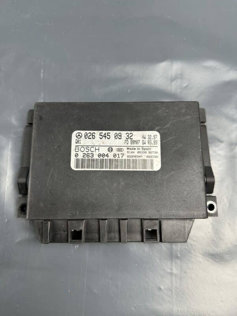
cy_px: 158
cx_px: 118
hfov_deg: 56.8
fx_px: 219
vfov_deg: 71.6
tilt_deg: -77.6
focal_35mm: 24
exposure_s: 1/100
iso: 200
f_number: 1.78
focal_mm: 6.86
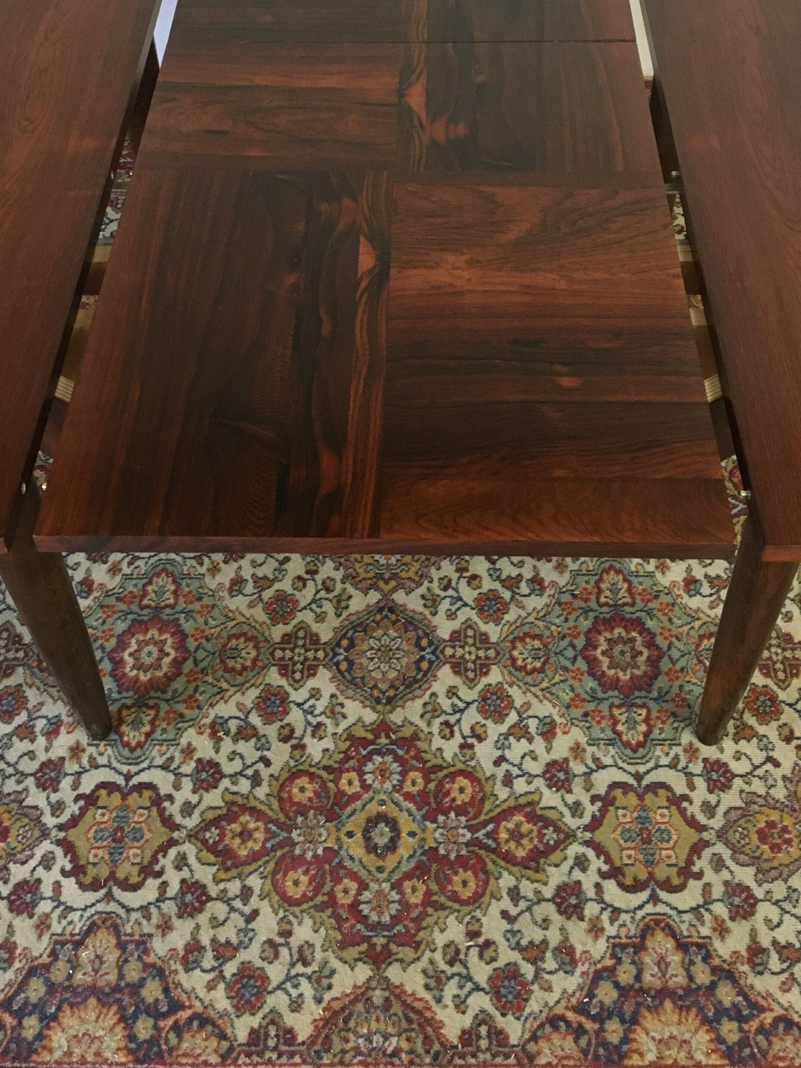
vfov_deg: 44.8
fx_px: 1265
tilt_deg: -45.1
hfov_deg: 35.1
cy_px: 316
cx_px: 389
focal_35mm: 41
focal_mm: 4.15
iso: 250
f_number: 2.2
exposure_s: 1/25
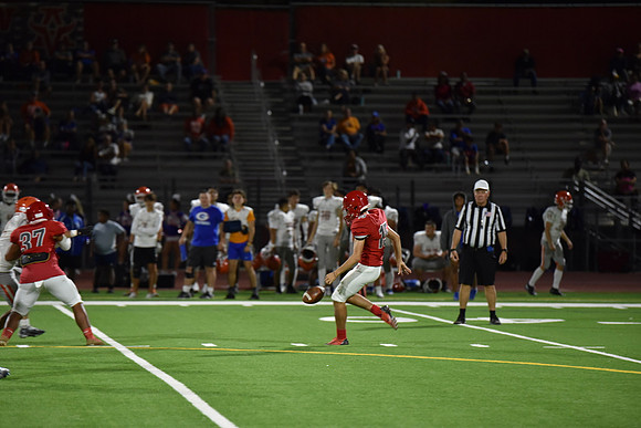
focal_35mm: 200
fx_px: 3562
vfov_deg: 6.9
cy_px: 214
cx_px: 320
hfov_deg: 10.3
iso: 2800
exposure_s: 1/500
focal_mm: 200
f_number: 2.8
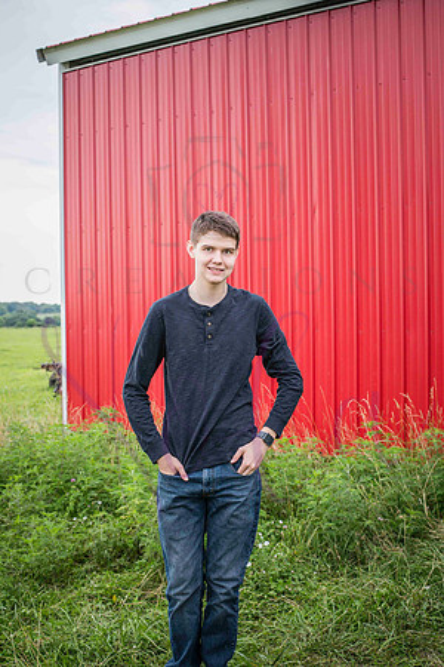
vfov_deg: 39.6
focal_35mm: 50
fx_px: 925
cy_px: 334
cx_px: 222
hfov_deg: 27.0
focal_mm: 50
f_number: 5.6
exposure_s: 1/320
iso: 640
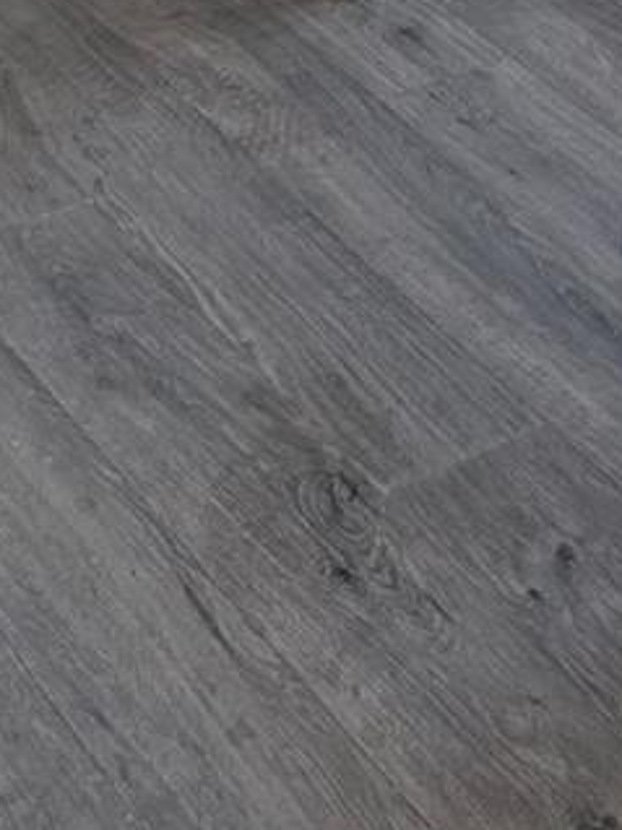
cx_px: 163
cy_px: -895
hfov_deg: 13.1
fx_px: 2709
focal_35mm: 113
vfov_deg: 14.2
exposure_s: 1/120
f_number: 1.78
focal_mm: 6.76
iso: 125
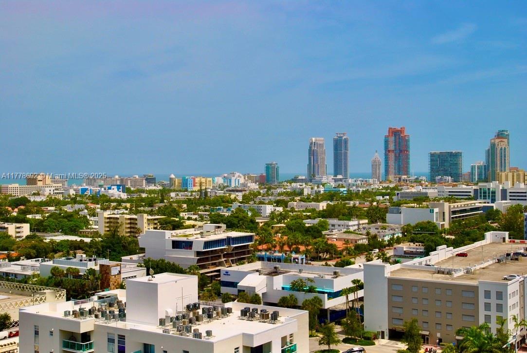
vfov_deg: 28.2
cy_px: 176
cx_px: 264
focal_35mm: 48
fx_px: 704
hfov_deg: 41.1
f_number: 9
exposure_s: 1/320
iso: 100
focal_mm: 32
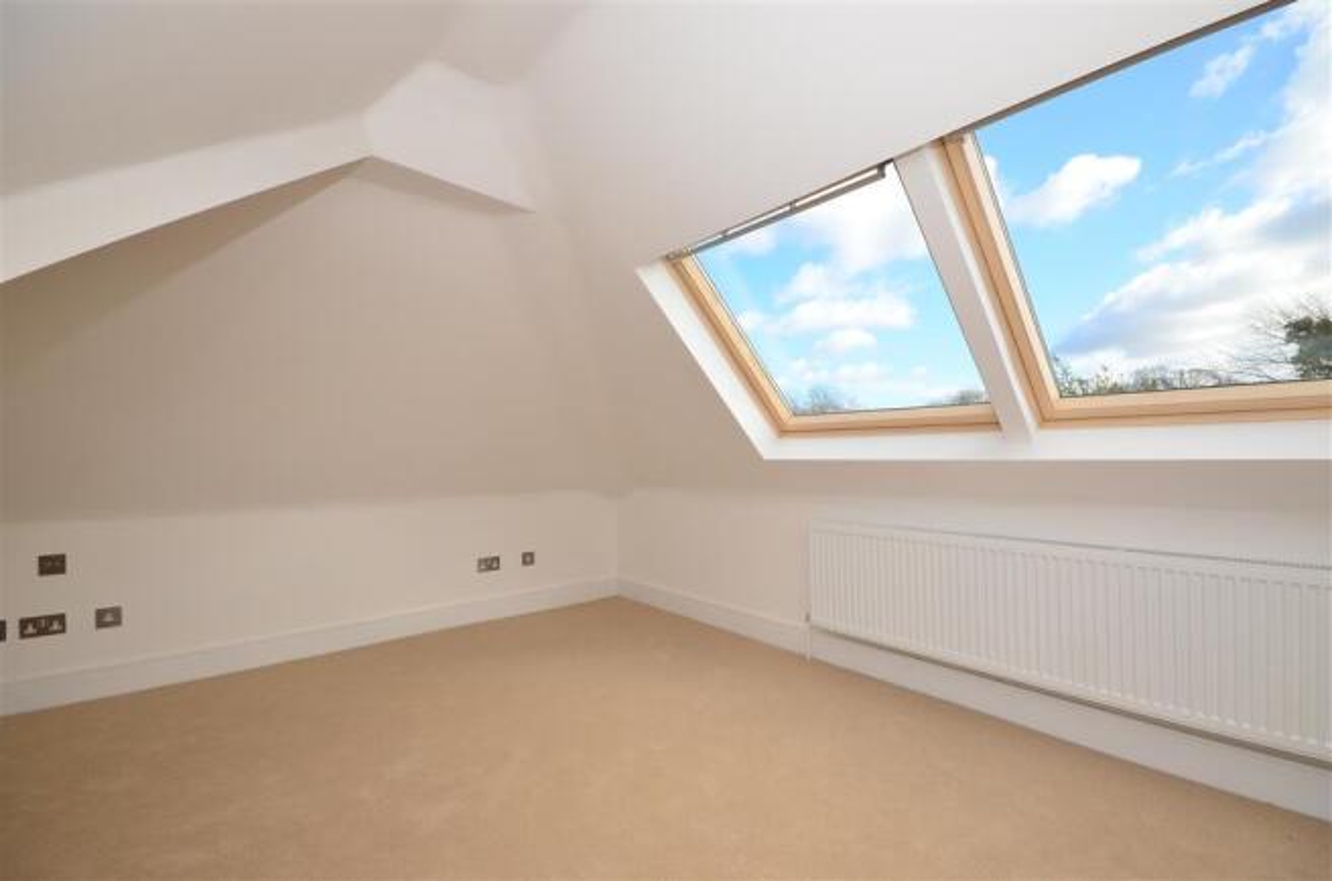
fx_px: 554
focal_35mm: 15
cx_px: 666
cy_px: 440
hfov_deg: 100.5
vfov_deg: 77.0
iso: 640
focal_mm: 10
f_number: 10
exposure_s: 1/200
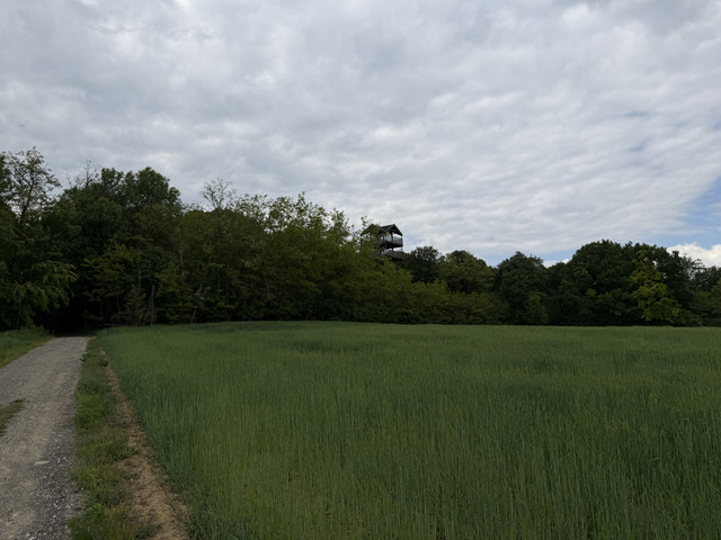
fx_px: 500
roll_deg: +1.3
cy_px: 270
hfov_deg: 71.6
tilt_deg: +7.8
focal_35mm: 24
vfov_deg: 56.8
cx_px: 360
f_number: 1.78
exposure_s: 1/9091
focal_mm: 6.76
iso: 80
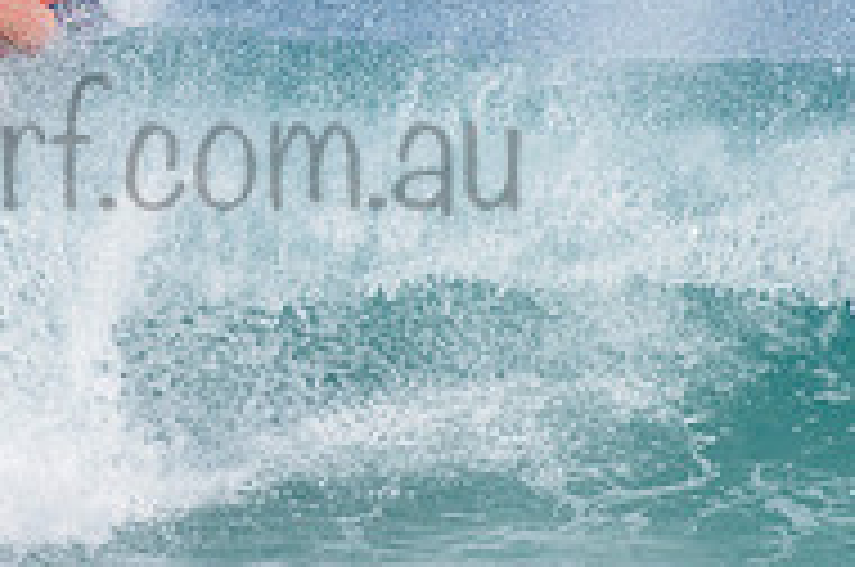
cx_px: 45
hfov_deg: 1.4
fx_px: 36276
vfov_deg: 0.9
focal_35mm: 1530
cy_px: 106
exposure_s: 1/2500
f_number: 6.3
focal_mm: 500
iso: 250
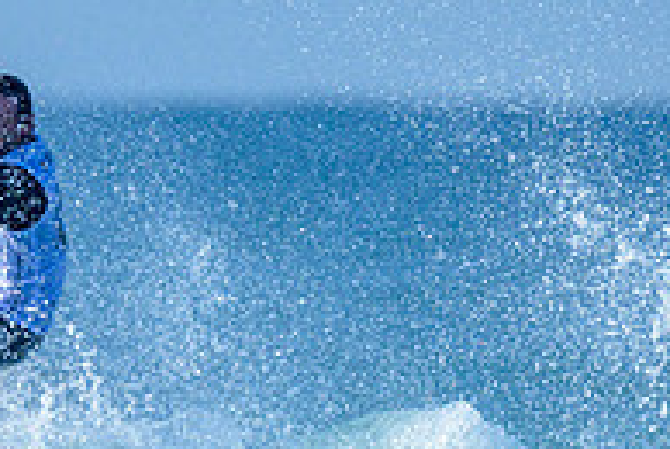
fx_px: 61155
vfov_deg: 0.4
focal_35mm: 3281
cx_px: -51
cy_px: 593
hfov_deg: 0.6
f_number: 6.3
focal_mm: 800
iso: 320
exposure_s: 1/2000
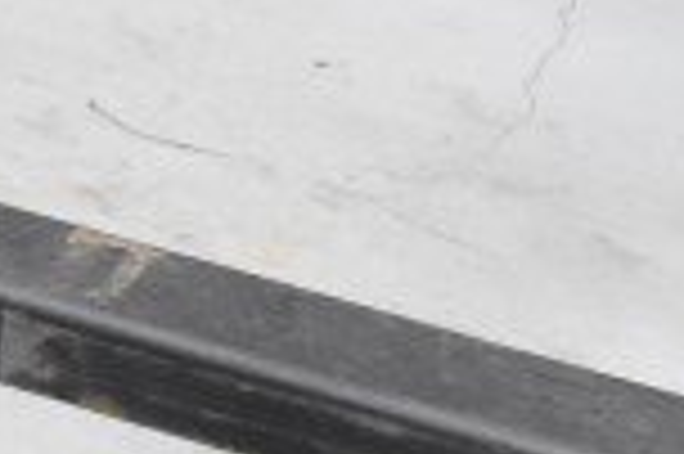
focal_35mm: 237
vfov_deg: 5.7
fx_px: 4498
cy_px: -261
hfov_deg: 7.9
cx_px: -1138
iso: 1600
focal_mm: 20
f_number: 5
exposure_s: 1/25
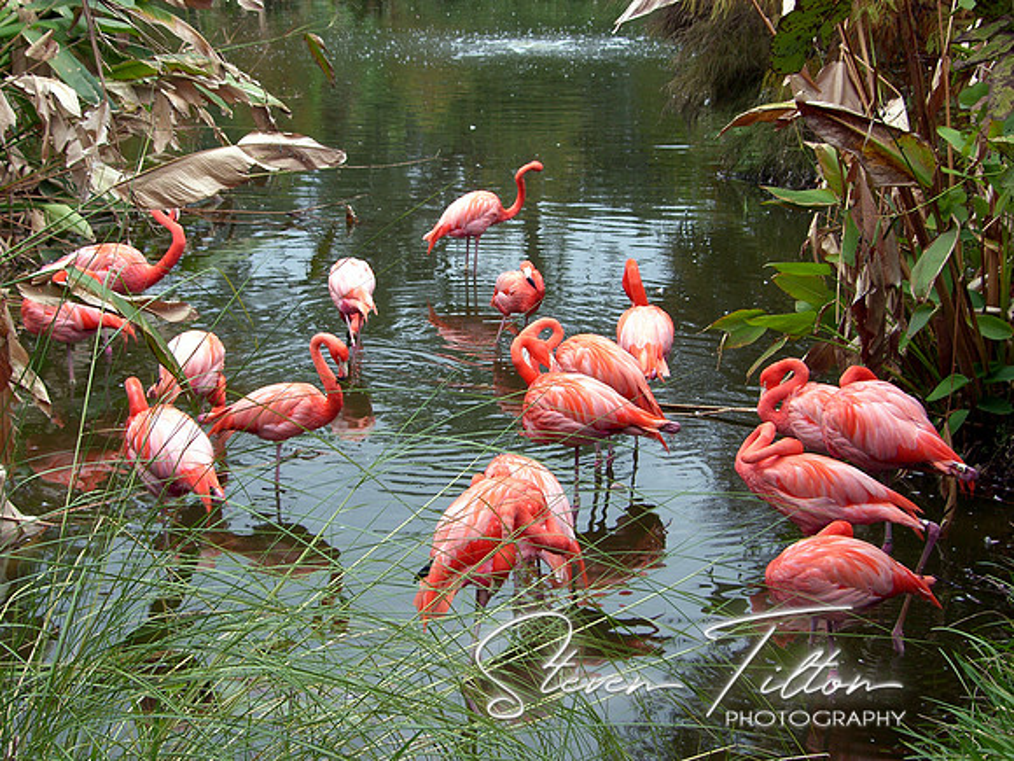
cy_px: 380
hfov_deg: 27.8
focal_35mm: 70
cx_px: 507
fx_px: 2050
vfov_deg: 21.0
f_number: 3.2
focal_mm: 18
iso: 50
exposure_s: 1/100
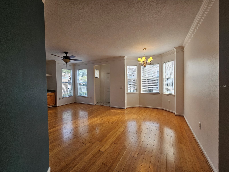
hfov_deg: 106.2
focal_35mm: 13
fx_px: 86
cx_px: 114
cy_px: 86
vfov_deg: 89.9
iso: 64
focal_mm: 2.2
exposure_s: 1/120
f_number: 2.2
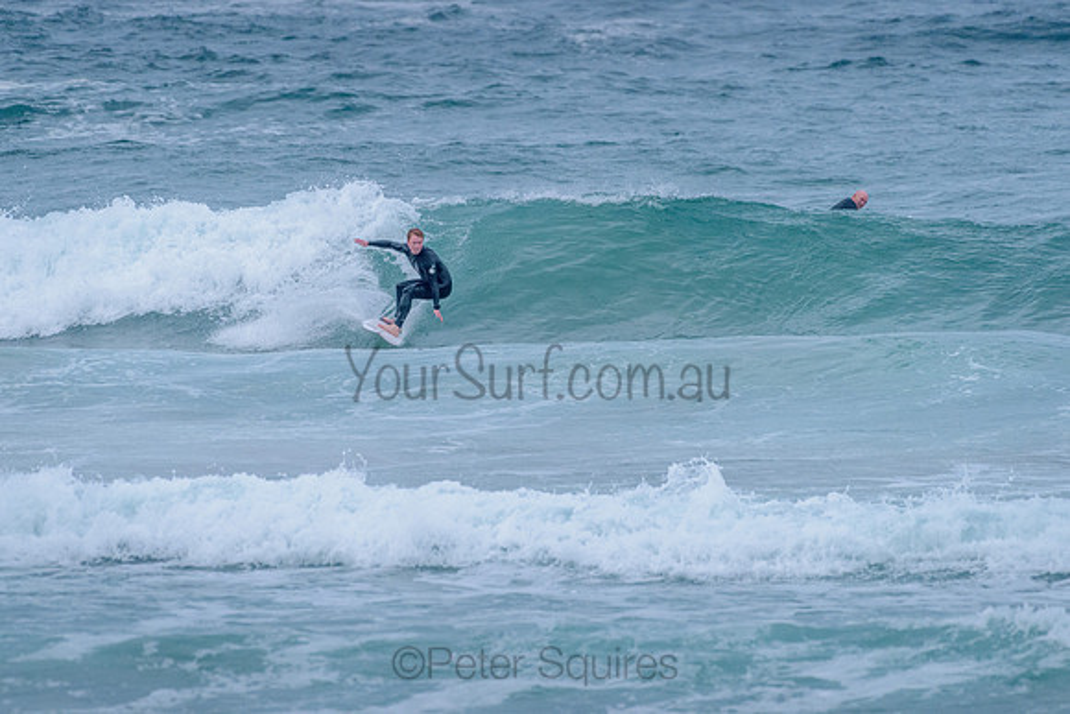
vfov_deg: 2.2
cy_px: 277
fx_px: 18216
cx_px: 537
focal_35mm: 613
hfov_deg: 3.4
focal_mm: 500
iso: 2500
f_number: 5.6
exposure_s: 1/2000
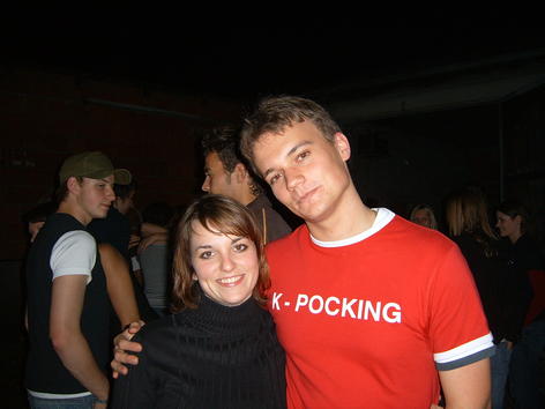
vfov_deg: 40.7
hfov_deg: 52.6
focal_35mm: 35
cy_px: 204
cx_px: 272
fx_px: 551
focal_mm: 5.8
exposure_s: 1/30
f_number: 2.8
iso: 100
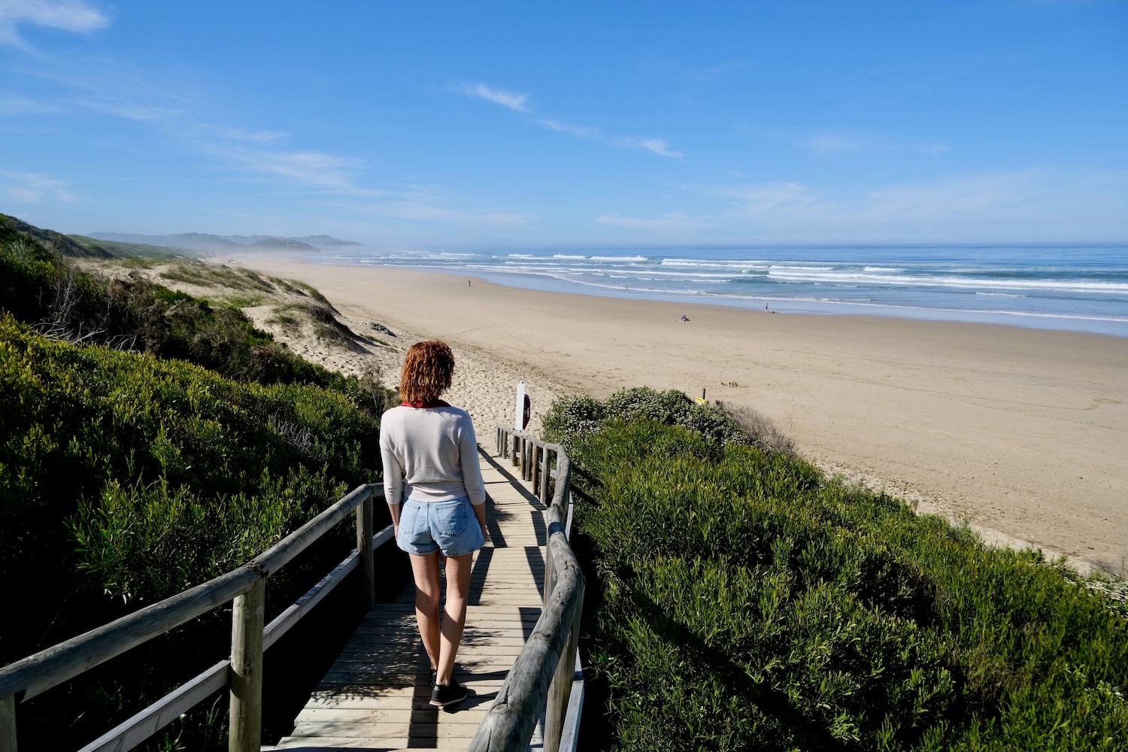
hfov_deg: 76.1
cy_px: 376
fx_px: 721
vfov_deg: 55.1
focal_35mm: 23
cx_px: 564
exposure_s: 1/1700
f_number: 5.6
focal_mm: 15
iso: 320
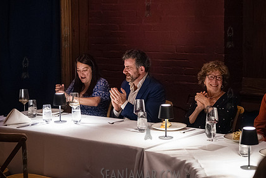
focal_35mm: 83
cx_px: 148
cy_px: 67
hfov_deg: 24.4
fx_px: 614
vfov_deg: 16.5
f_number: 2.8
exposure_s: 1/160
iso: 12800
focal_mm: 60
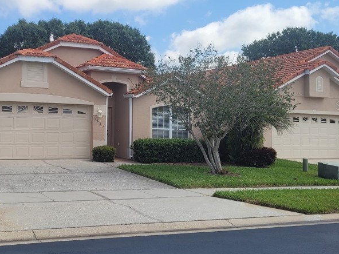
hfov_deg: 41.2
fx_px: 441
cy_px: 105
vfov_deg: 32.1
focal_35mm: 45
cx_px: 97
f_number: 1.8
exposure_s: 1/2259
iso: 40
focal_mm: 5.4
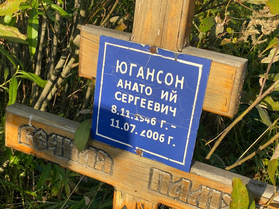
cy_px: 104
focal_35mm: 52
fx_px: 419
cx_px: 140
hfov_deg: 36.8
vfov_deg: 28.0
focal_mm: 6
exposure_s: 1/335
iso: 20
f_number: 2
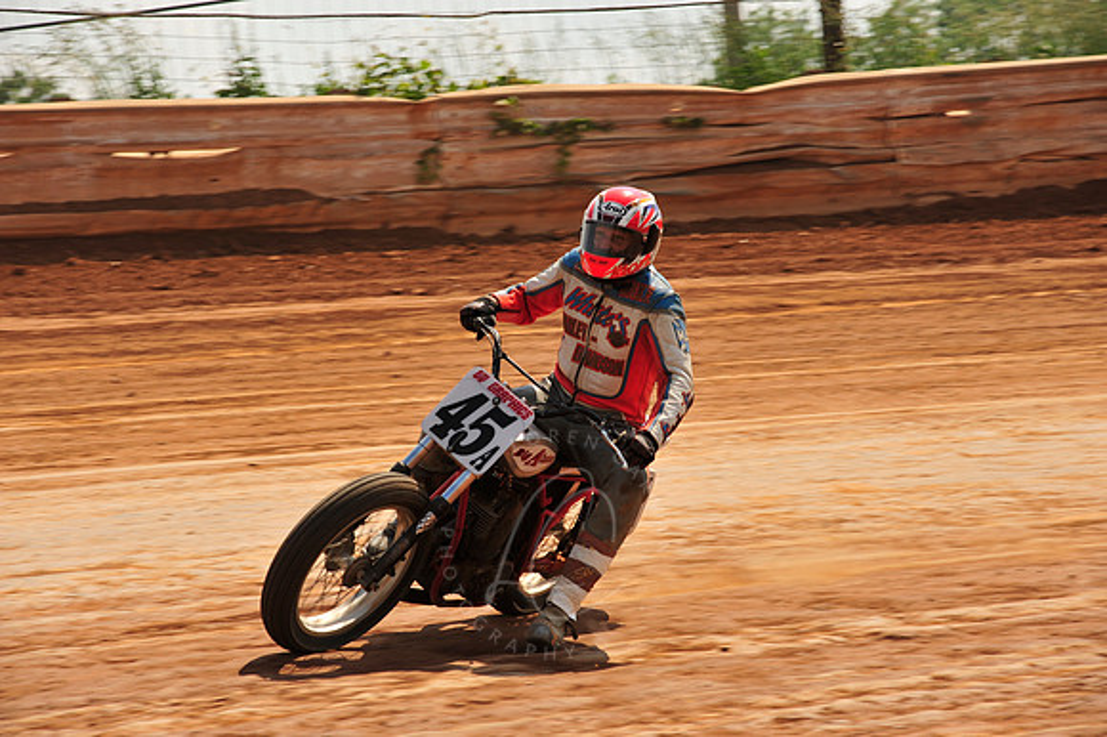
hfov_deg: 13.3
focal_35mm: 155
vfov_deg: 8.8
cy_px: 368
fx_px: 4763
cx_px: 554
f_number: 10
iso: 200
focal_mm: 155
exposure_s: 1/400
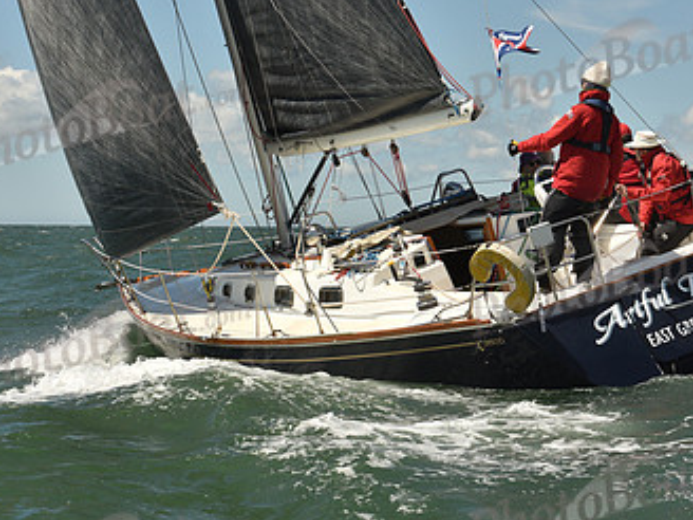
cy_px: 202
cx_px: 361
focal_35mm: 119
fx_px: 2382
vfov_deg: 12.4
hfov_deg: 16.6
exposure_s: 1/800
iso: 320
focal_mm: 70
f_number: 13
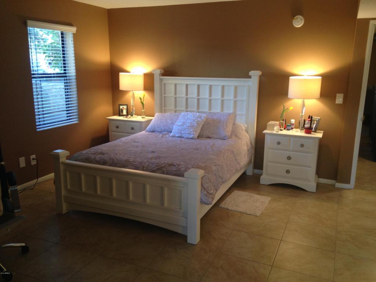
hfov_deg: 55.4
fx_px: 358
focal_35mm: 33
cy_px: 141
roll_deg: +0.4
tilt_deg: -13.8
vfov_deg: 42.9
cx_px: 188
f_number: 2.4
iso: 100
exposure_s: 1/20
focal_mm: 4.12
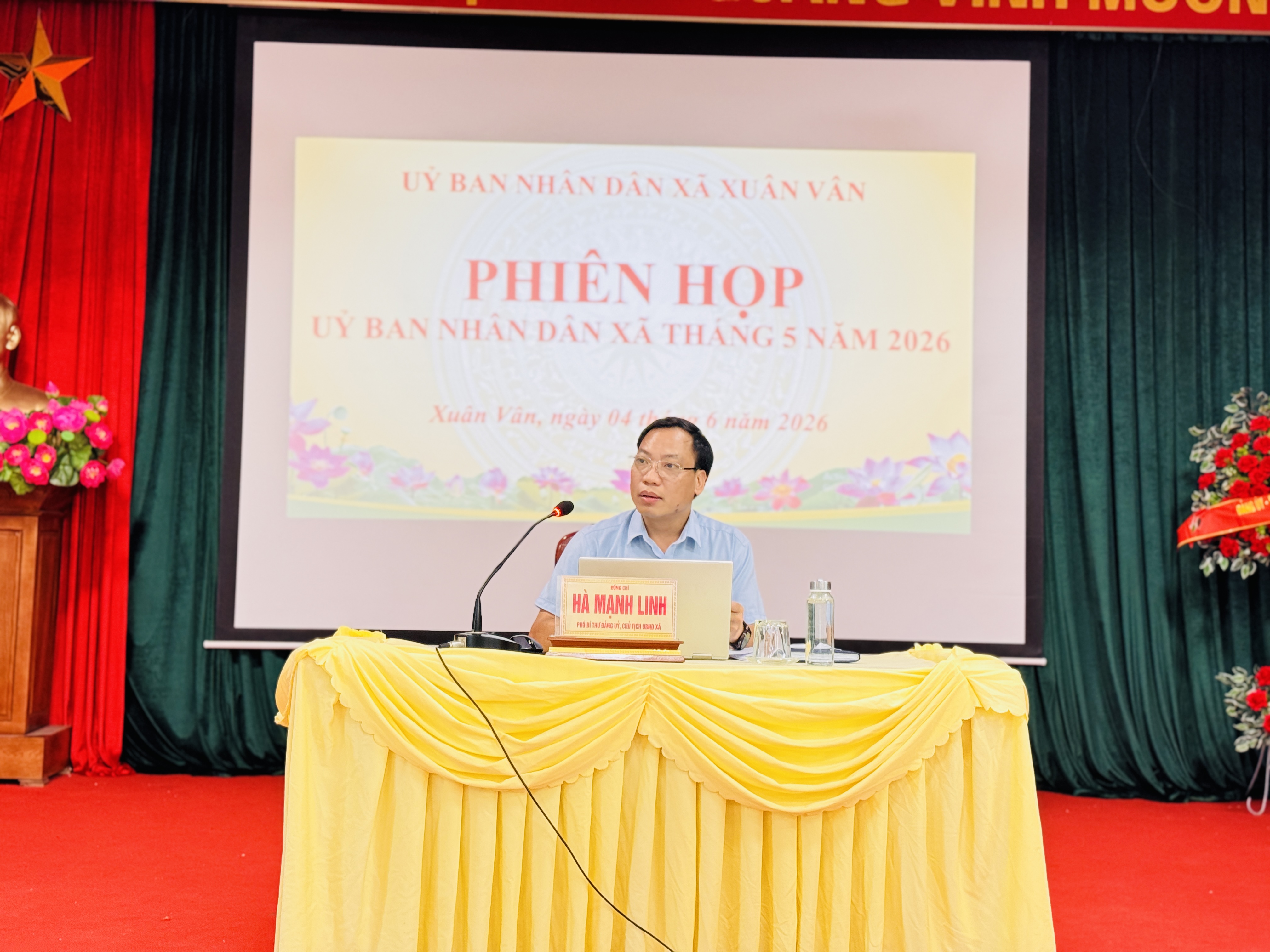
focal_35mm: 48
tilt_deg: +3.0
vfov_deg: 30.3
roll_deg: -1.1
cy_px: 476
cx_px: 635
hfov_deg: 39.7
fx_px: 1761
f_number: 1.78
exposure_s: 1/40
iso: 200
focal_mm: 6.76
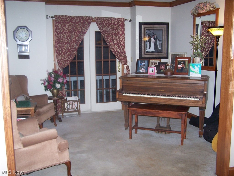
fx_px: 257
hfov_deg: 49.0
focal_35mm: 38
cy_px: 88
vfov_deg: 37.7
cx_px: 117
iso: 140
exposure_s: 1/60
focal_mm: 6.3
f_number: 2.8
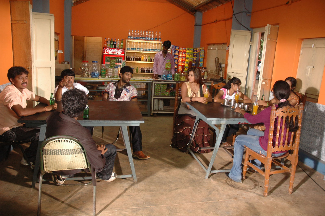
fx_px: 244
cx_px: 162
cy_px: 108
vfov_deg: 47.9
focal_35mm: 27
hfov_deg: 67.4
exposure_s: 1/60
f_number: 4.8
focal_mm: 18
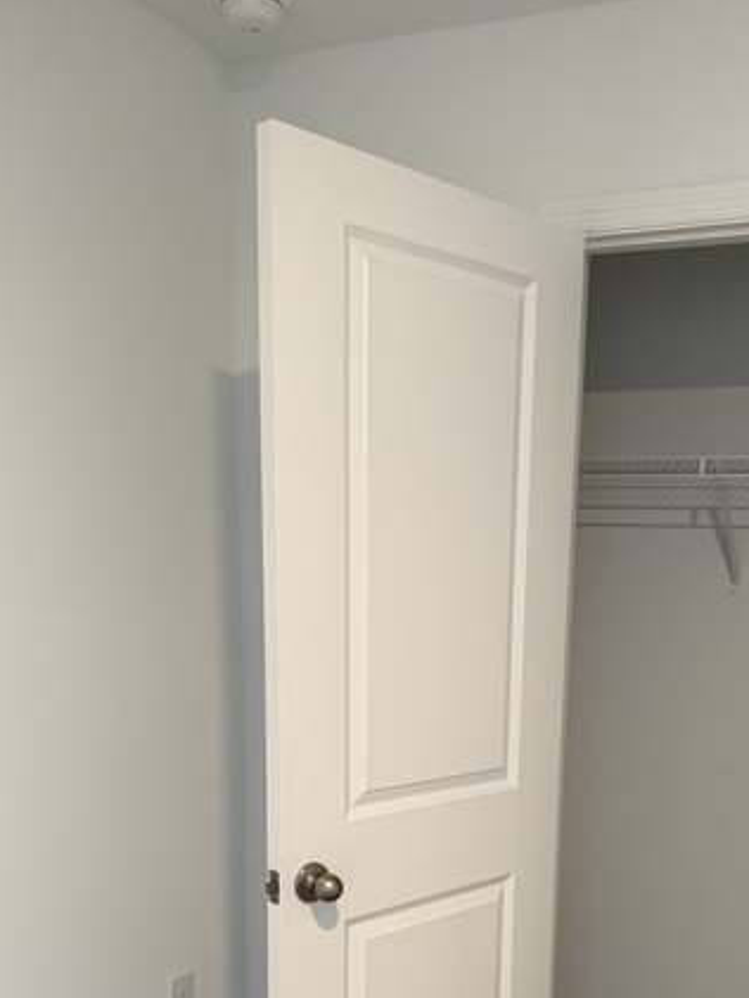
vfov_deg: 46.6
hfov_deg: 37.4
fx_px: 1096
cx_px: 493
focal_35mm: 38
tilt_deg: -11.8
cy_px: 788
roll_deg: -1.2
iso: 200
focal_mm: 6.76
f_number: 1.78
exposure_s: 1/60
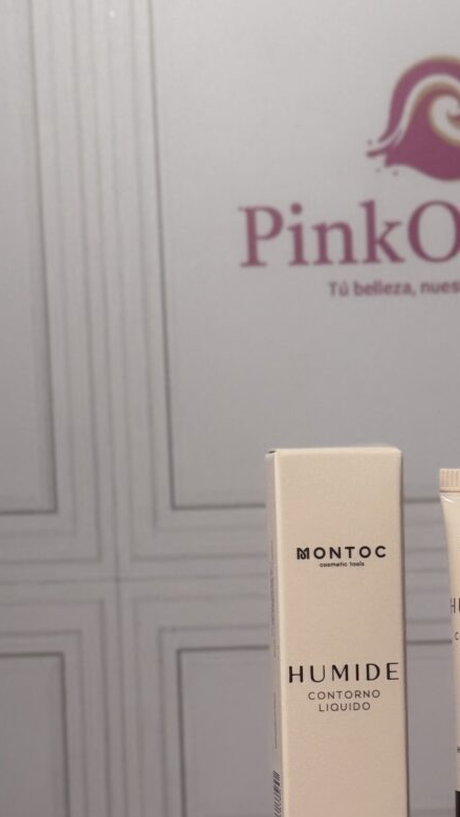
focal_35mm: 103
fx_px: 2233
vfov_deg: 20.4
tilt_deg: -4.9
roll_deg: +0.2
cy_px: 686
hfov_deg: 11.7
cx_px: 432
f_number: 1.78
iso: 80
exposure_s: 1/120
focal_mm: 6.76
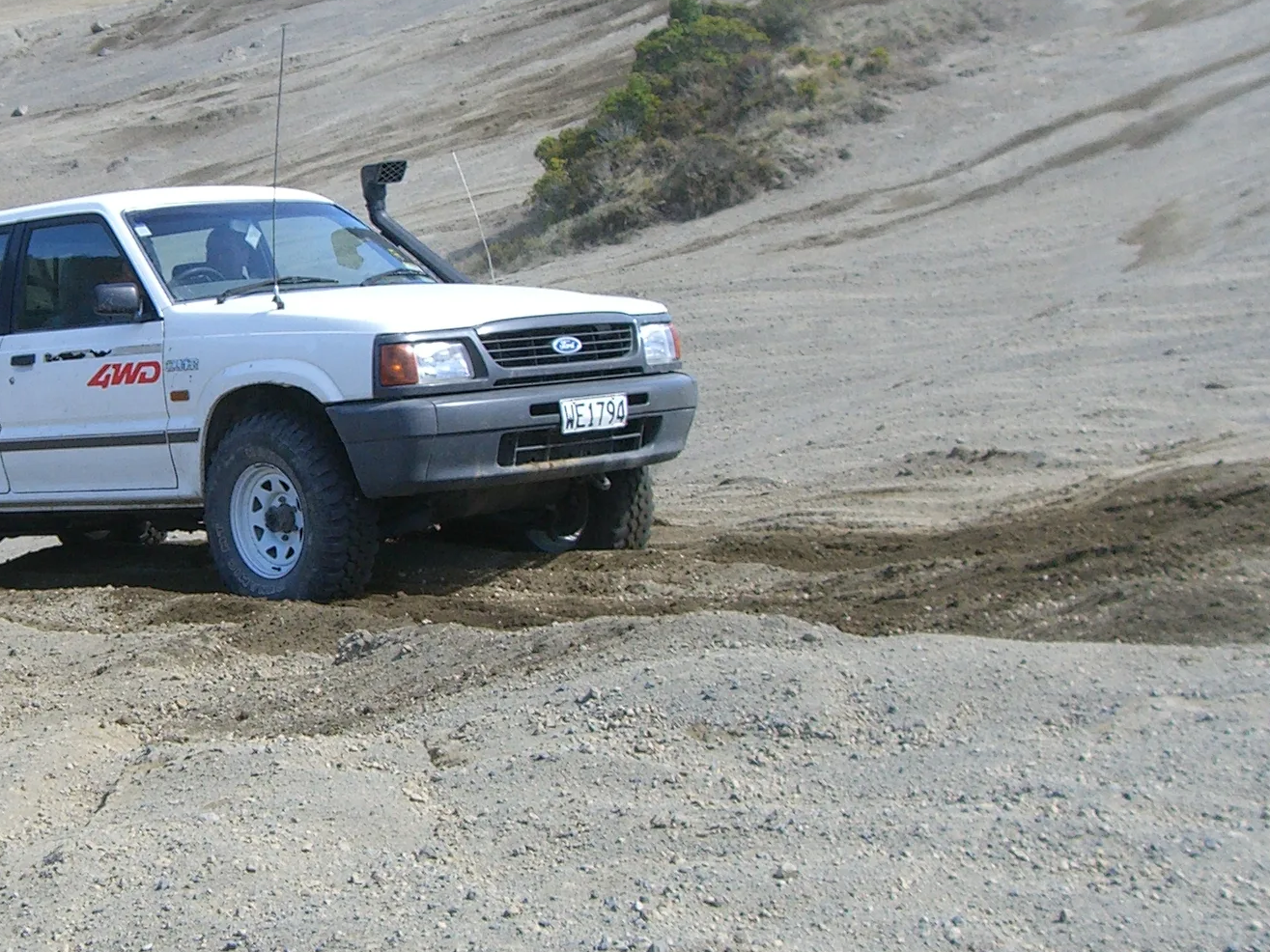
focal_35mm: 74
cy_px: 410
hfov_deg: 25.7
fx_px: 2715
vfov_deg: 19.9
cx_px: 195
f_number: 4.3
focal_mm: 6.2
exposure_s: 1/320
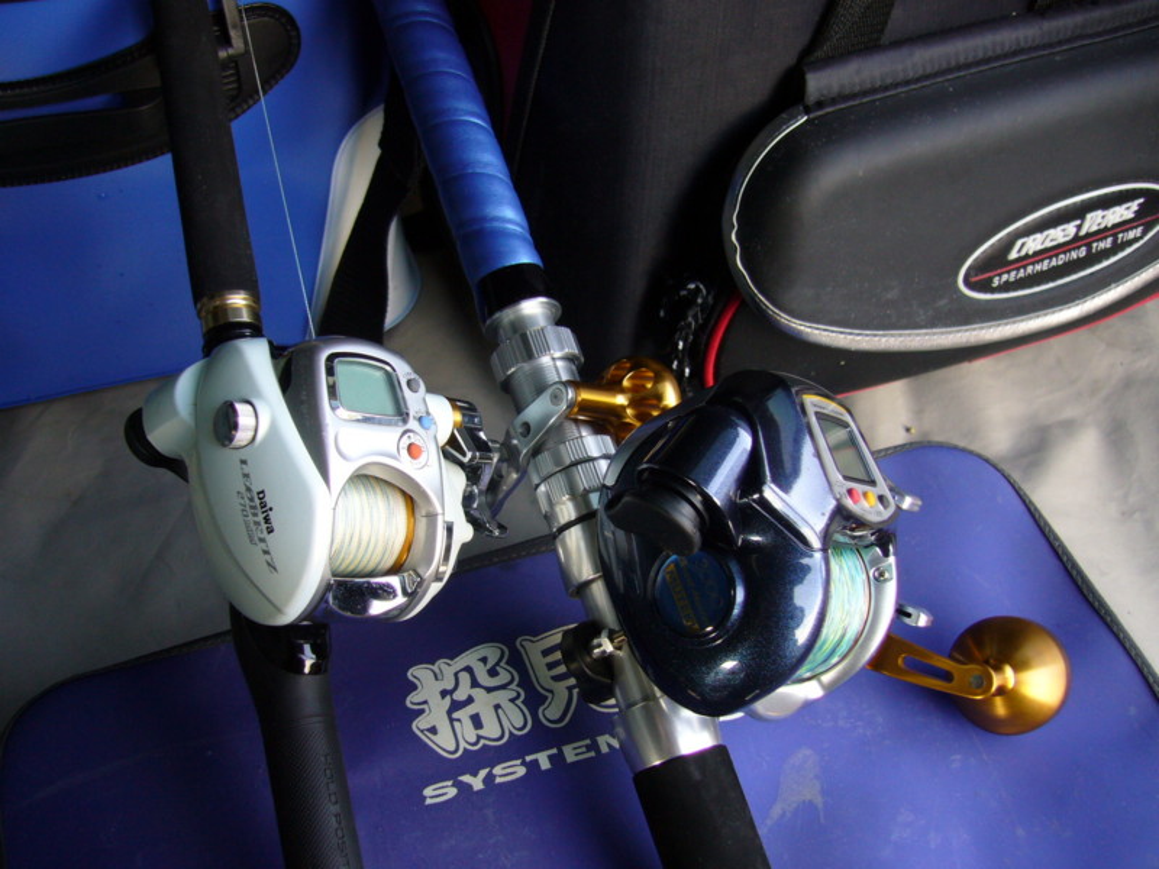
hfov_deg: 52.6
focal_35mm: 35
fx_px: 1172
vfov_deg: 40.7
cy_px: 434
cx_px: 580
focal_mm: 5.8
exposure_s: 1/40
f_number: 2.8
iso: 100
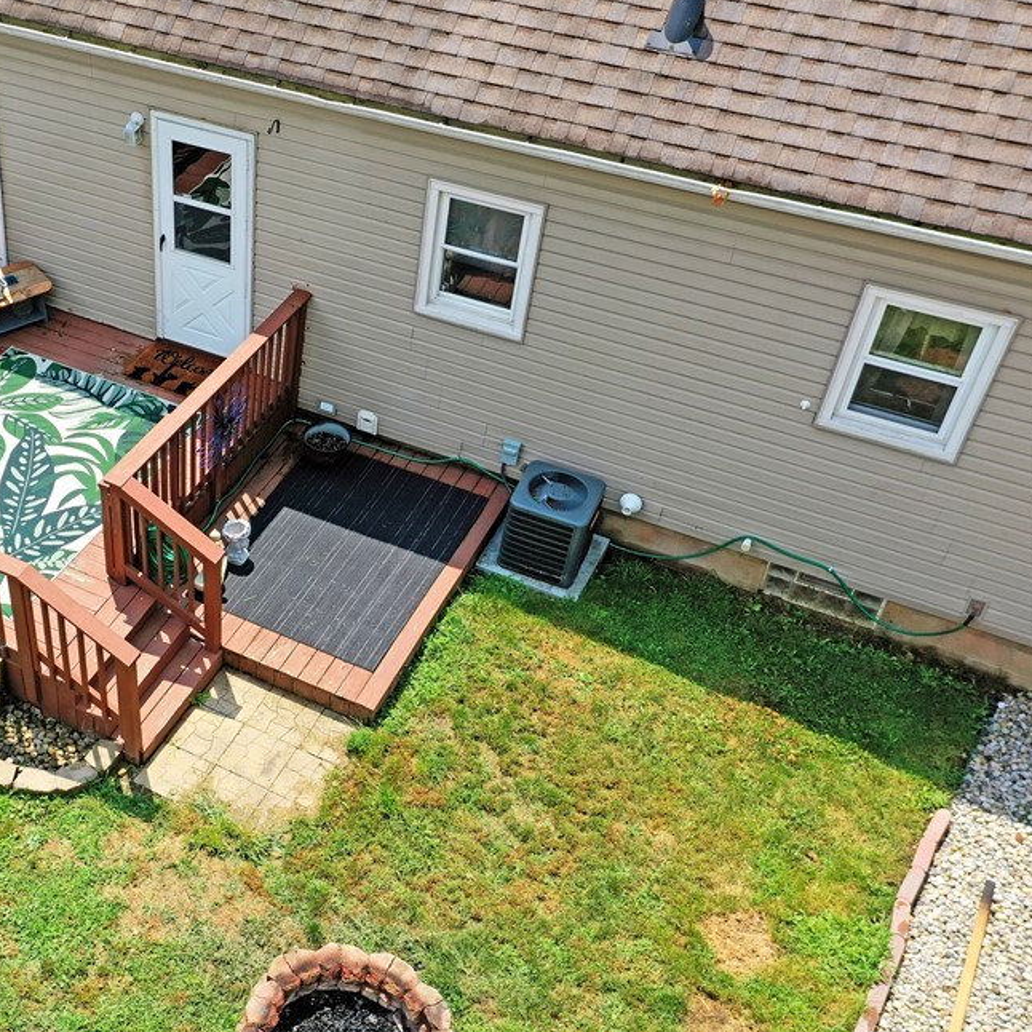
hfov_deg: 39.8
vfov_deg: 41.9
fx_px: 1349
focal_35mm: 40
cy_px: 510
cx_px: 171
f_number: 5.6
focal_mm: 10.26
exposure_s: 1/320
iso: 100
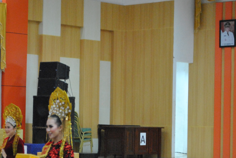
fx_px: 938
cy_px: 135
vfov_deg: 9.6
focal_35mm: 143
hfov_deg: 14.3
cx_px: 46
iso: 1600
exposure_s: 1/13
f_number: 5.6
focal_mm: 55
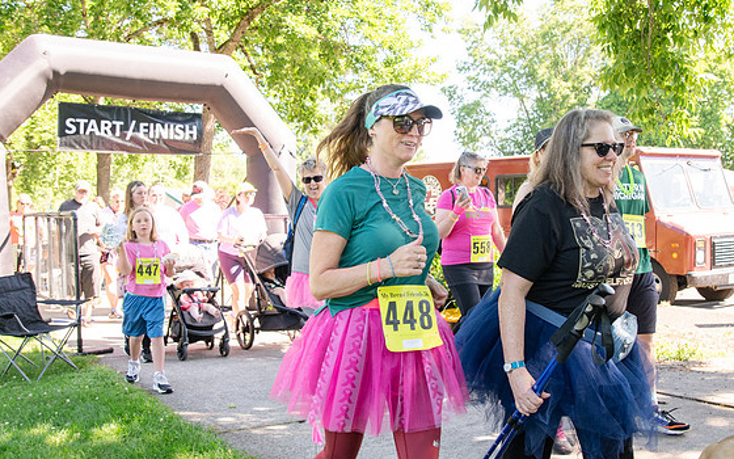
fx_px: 760
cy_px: 224
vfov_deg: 33.6
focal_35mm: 38
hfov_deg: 51.5
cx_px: 372
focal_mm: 24
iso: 500
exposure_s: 1/400
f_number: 3.5
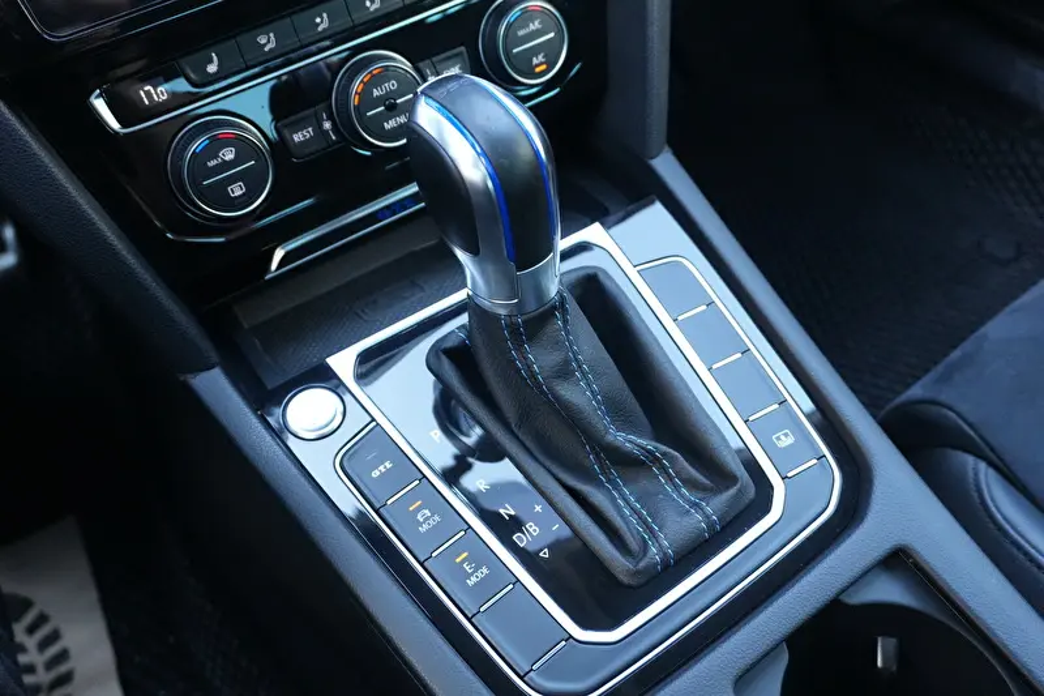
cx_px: 522
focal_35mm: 34
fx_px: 1000
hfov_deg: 55.1
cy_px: 348
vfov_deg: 38.3
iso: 4000
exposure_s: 1/160
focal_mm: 23
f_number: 4
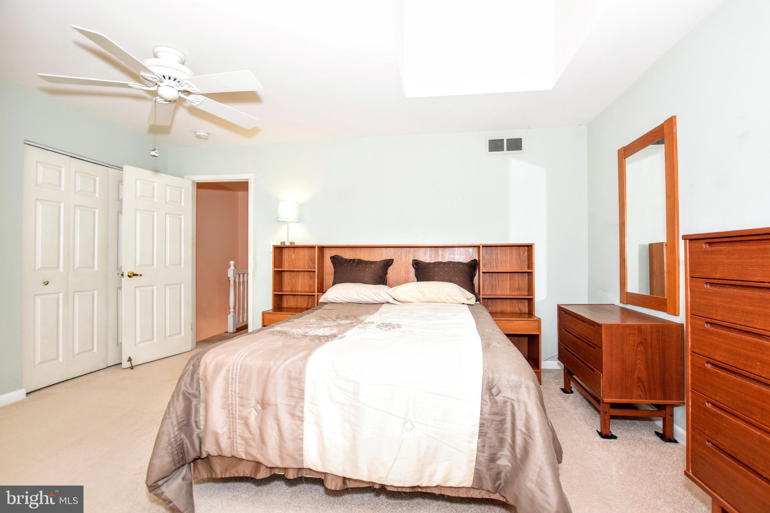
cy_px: 256
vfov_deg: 69.7
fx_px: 369
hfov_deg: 92.4
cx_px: 385
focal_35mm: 17
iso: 800
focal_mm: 11.5
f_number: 5
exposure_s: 1/100
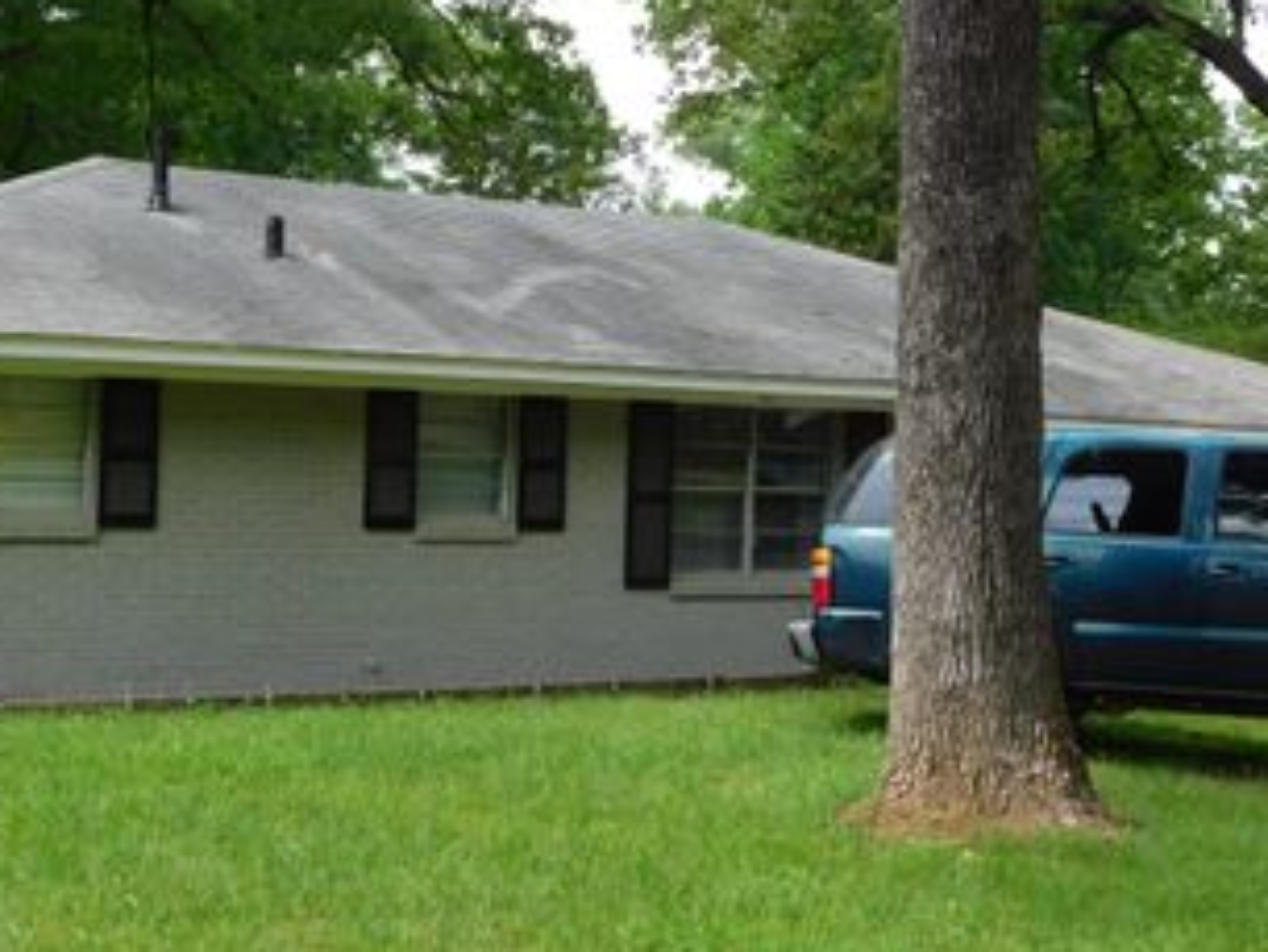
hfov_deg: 32.5
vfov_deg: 24.8
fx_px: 2162
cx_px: 478
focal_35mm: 59
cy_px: 372
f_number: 3.5
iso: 125
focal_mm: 6.3
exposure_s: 1/400
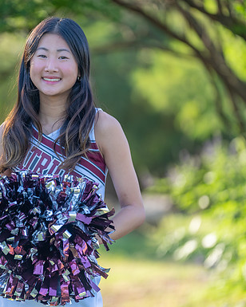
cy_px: 154
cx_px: 53
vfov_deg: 8.0
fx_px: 2202
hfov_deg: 6.4
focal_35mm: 242
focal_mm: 171
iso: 125
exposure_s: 1/320
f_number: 2.8
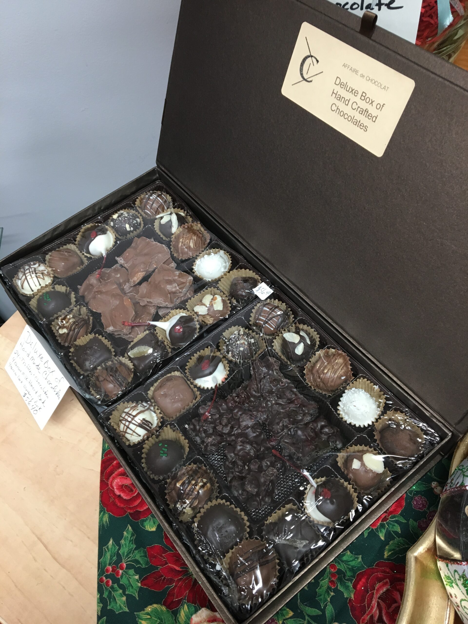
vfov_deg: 61.7
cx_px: 234
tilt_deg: -55.2
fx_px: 523
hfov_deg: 48.2
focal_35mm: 29
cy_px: 312
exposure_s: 1/30
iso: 80
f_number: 2.2
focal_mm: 4.15
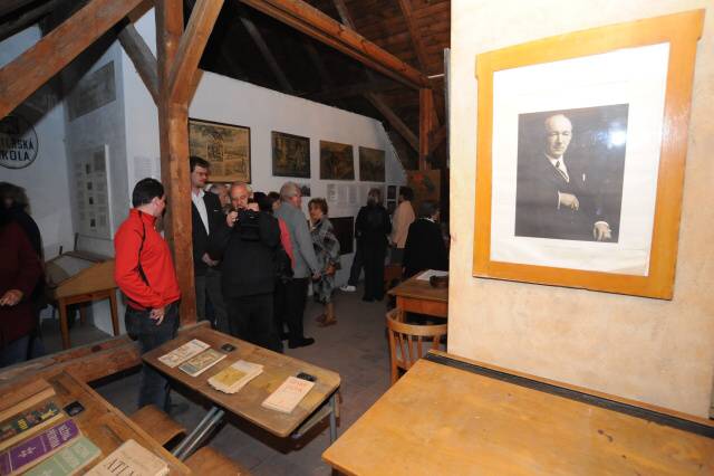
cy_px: 238
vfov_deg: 67.3
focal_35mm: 18
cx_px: 357
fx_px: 357
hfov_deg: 90.0
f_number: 8
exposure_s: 1/60
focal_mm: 18
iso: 4000
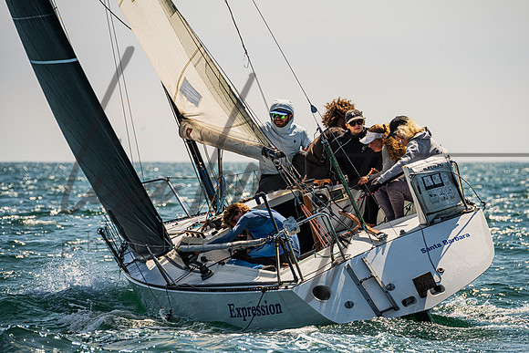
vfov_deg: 4.2
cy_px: 169
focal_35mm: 326
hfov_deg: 6.3
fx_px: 4795
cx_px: 304
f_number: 8
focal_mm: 280
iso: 500
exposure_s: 1/2000
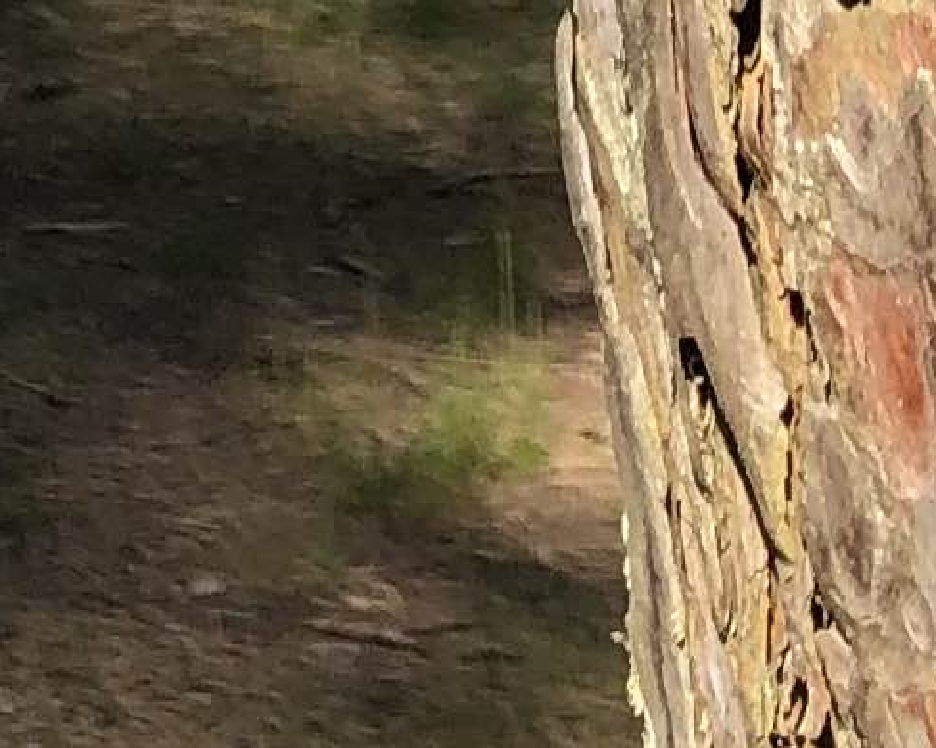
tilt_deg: -1.6
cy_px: -1784
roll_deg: +1.2
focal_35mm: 226
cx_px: -387
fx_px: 6258
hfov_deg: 8.4
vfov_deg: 6.1
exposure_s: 1/585
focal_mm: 3.99
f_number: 1.8
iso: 20
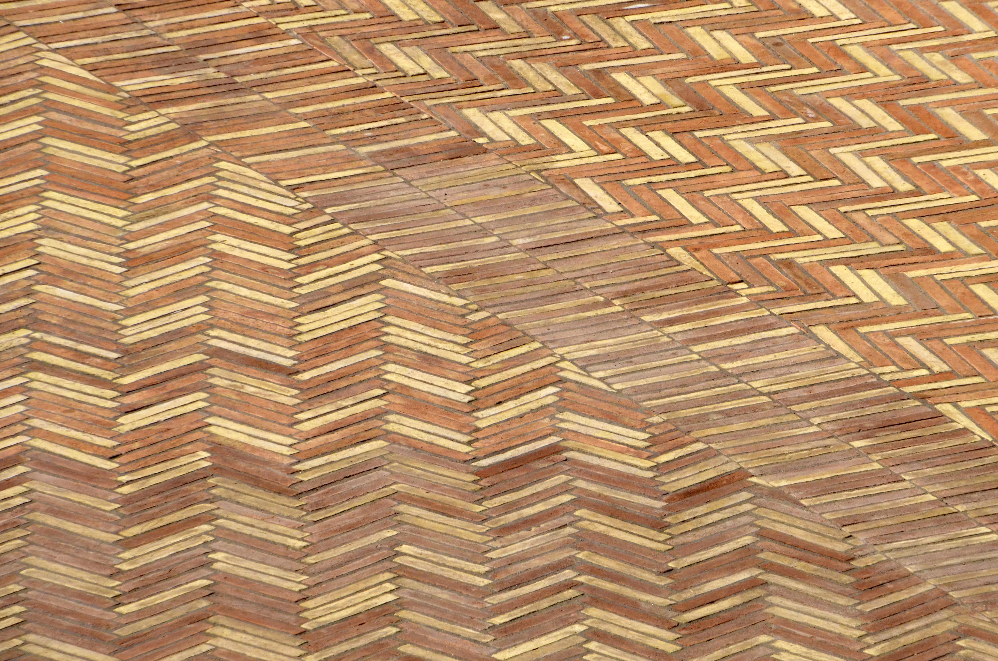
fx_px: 14800
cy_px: 261
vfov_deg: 2.6
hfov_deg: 3.9
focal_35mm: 535
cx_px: 540
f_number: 13
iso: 1600
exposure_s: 1/4000
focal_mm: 270
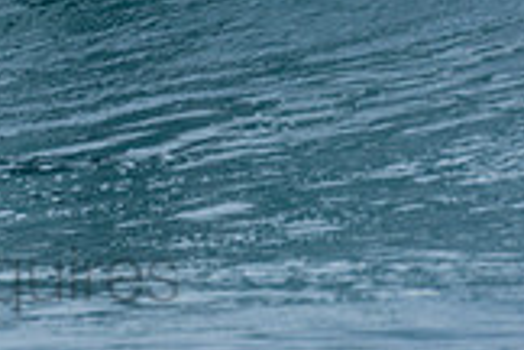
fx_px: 37507
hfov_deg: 0.8
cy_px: -264
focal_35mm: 2577
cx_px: -71
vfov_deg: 0.5
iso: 100
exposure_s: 1/400
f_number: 5.6
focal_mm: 480
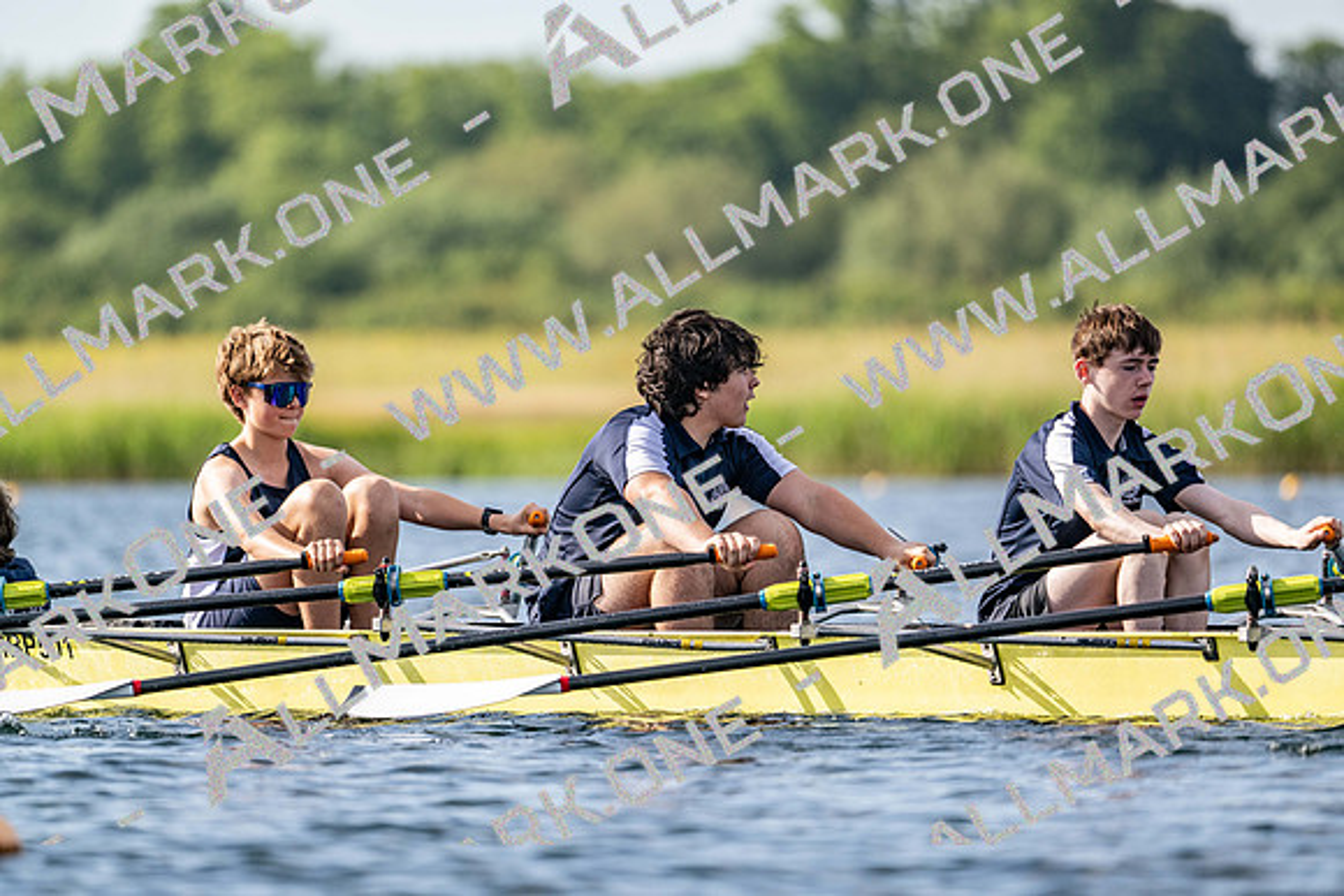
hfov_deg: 5.2
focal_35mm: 400
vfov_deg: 3.4
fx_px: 14936
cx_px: 672
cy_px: 448
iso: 450
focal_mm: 400
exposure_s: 1/2500
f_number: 4.5
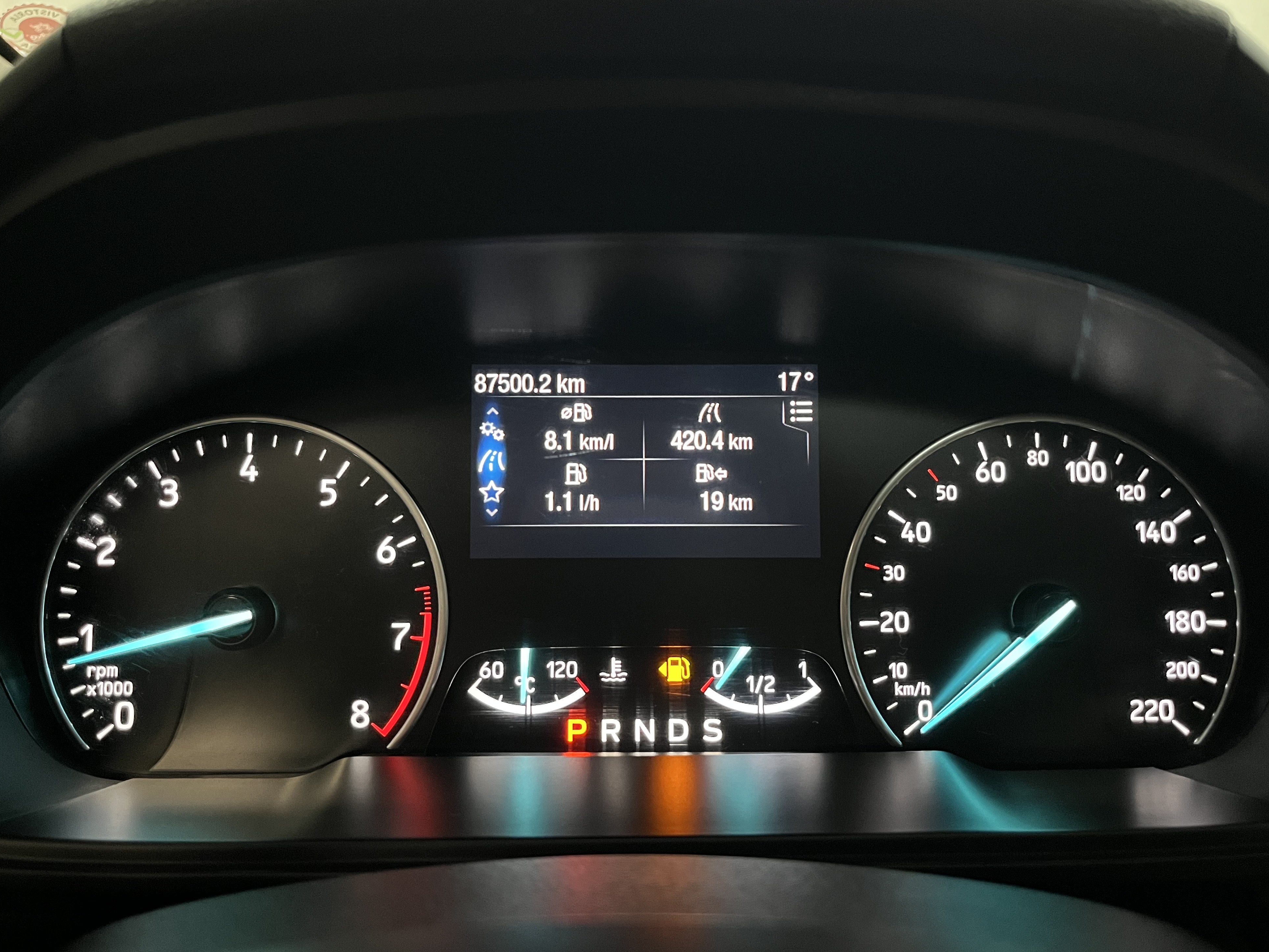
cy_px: 466
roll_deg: +0.1
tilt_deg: -16.1
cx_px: 640
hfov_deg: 65.3
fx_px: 990
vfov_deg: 51.3
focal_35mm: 27
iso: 640
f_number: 1.6
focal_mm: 5.1
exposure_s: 1/30
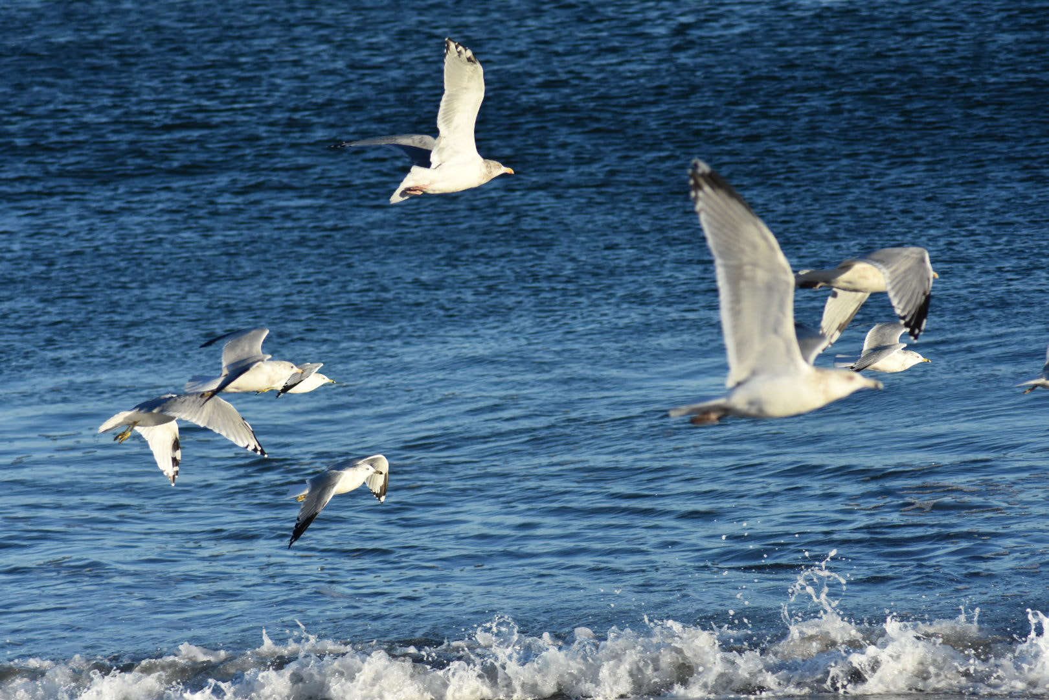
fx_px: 8304
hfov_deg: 7.2
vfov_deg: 4.8
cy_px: 350
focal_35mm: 285
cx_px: 524
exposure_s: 1/2500
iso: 800
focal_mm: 190
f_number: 6.3
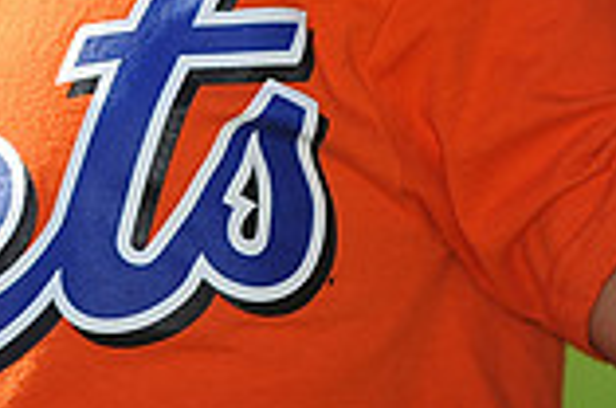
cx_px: -126
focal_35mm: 611
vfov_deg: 2.2
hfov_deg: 3.4
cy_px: -286
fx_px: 10434
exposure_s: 1/1600
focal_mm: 165
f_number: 4
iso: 200
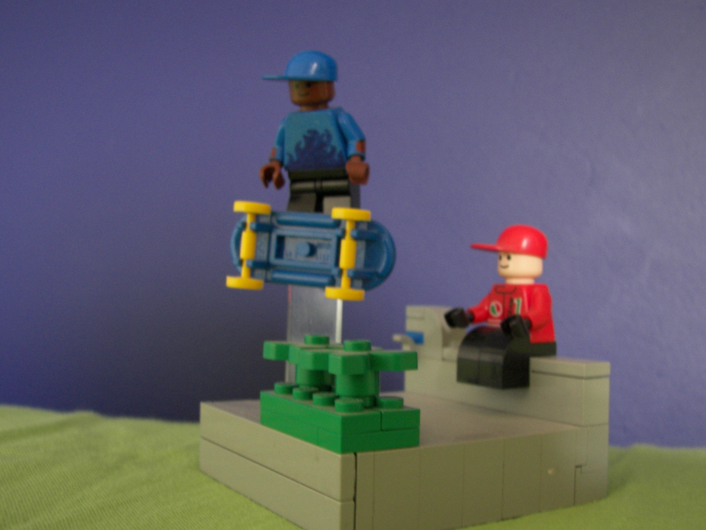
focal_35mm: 40
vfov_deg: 36.0
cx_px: 386
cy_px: 250
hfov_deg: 46.7
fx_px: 816
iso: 100
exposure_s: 1/2
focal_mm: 6
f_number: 2.8
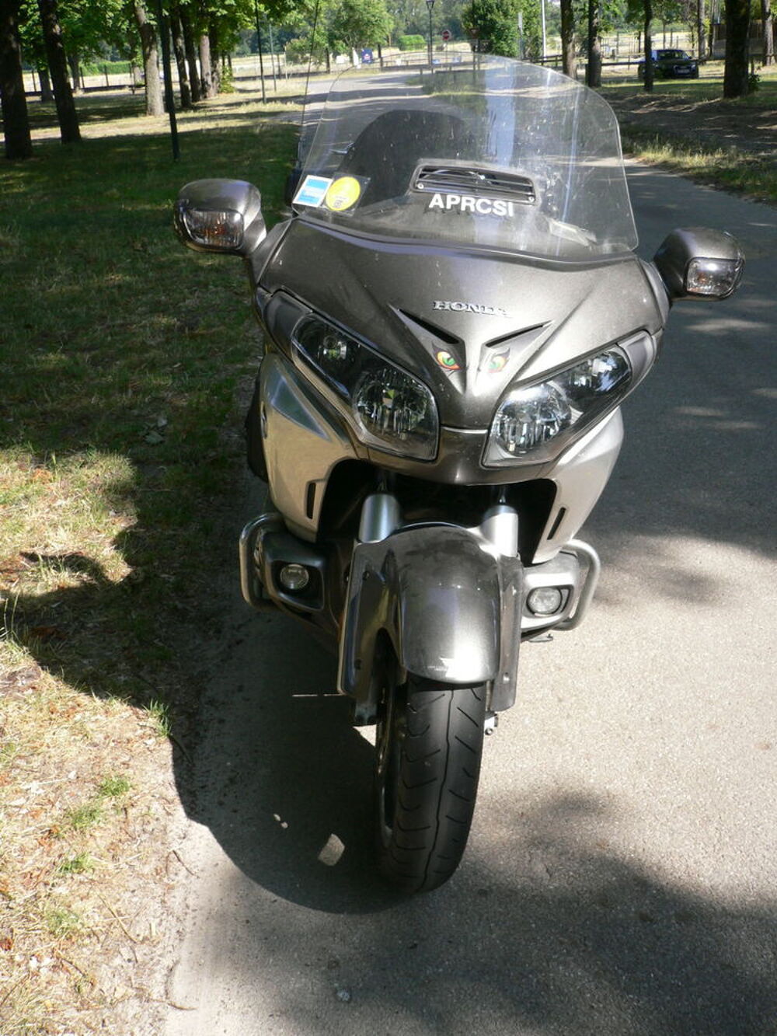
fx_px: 1047
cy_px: 518
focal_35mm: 35
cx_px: 388
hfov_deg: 40.7
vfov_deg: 52.6
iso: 80
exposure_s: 1/400
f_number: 2.8
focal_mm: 5.8
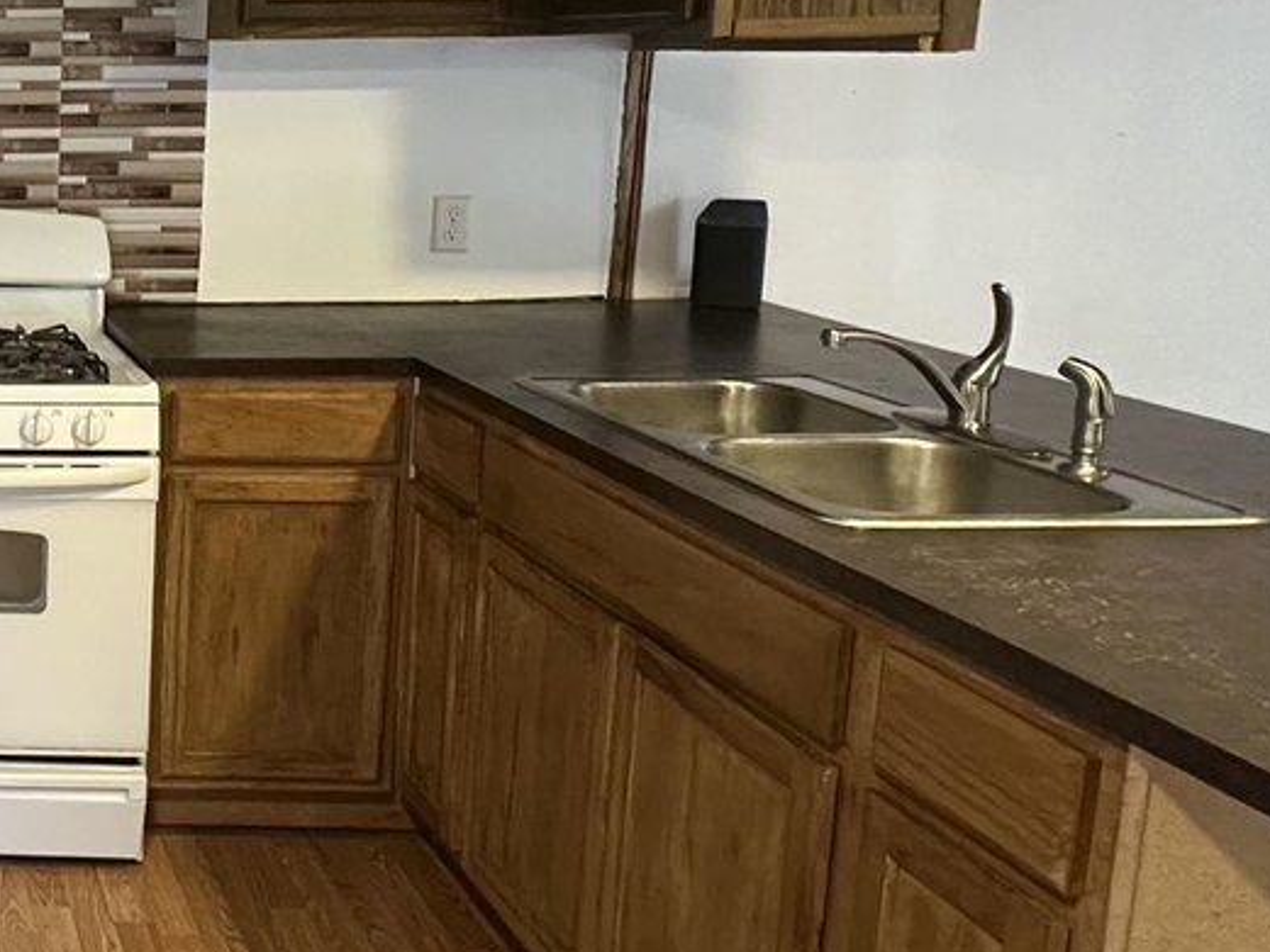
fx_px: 1578
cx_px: -275
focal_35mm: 43
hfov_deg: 34.5
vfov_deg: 33.3
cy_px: 321
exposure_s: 1/60
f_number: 2.2
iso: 640
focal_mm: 2.22
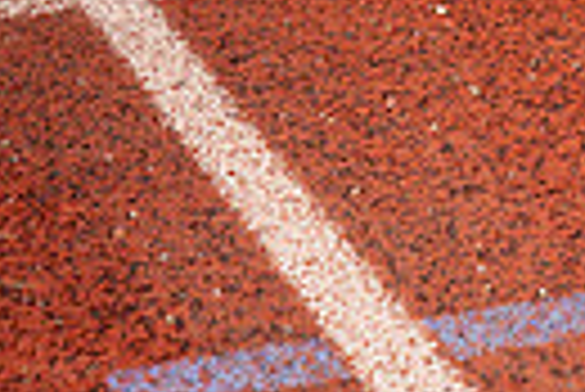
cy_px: -617
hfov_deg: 11.2
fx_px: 2928
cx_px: 666
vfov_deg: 7.1
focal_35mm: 180
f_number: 8
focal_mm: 52
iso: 100
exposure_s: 1/250
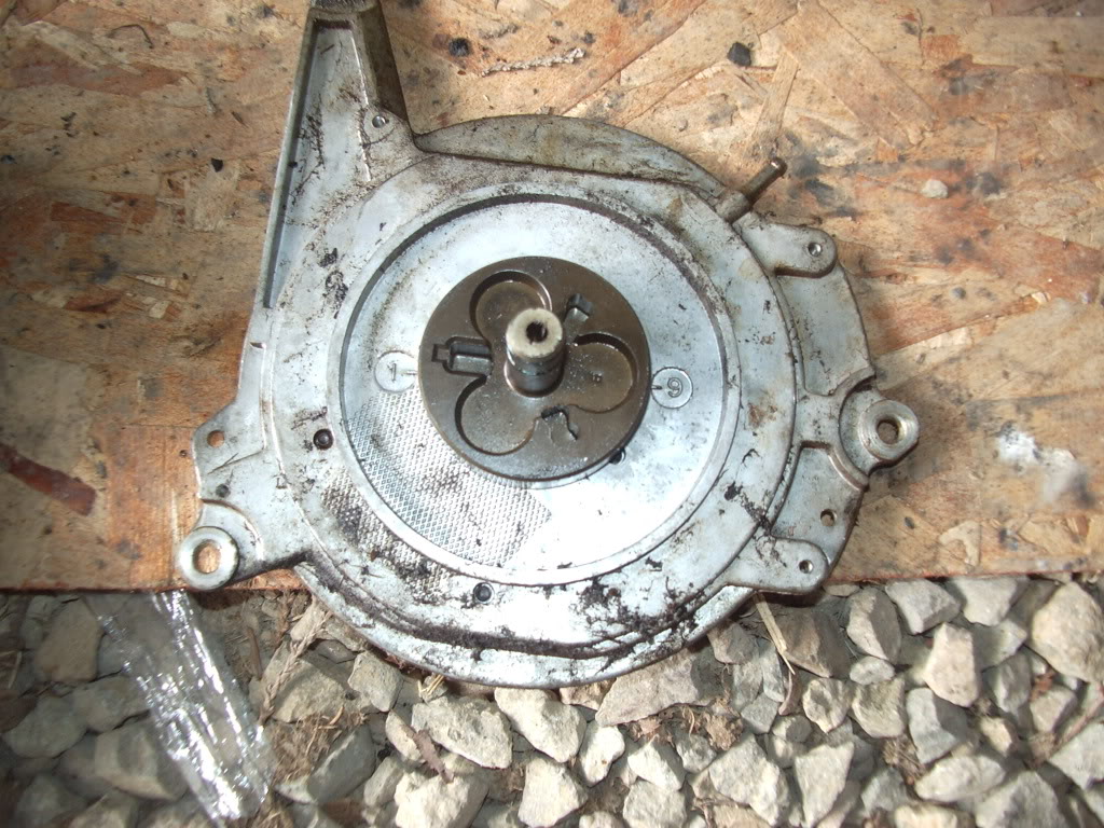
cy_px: 414
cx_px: 552
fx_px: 1116
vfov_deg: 40.7
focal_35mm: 35
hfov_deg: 52.6
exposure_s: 1/40
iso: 100
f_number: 2.6
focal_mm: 5.8
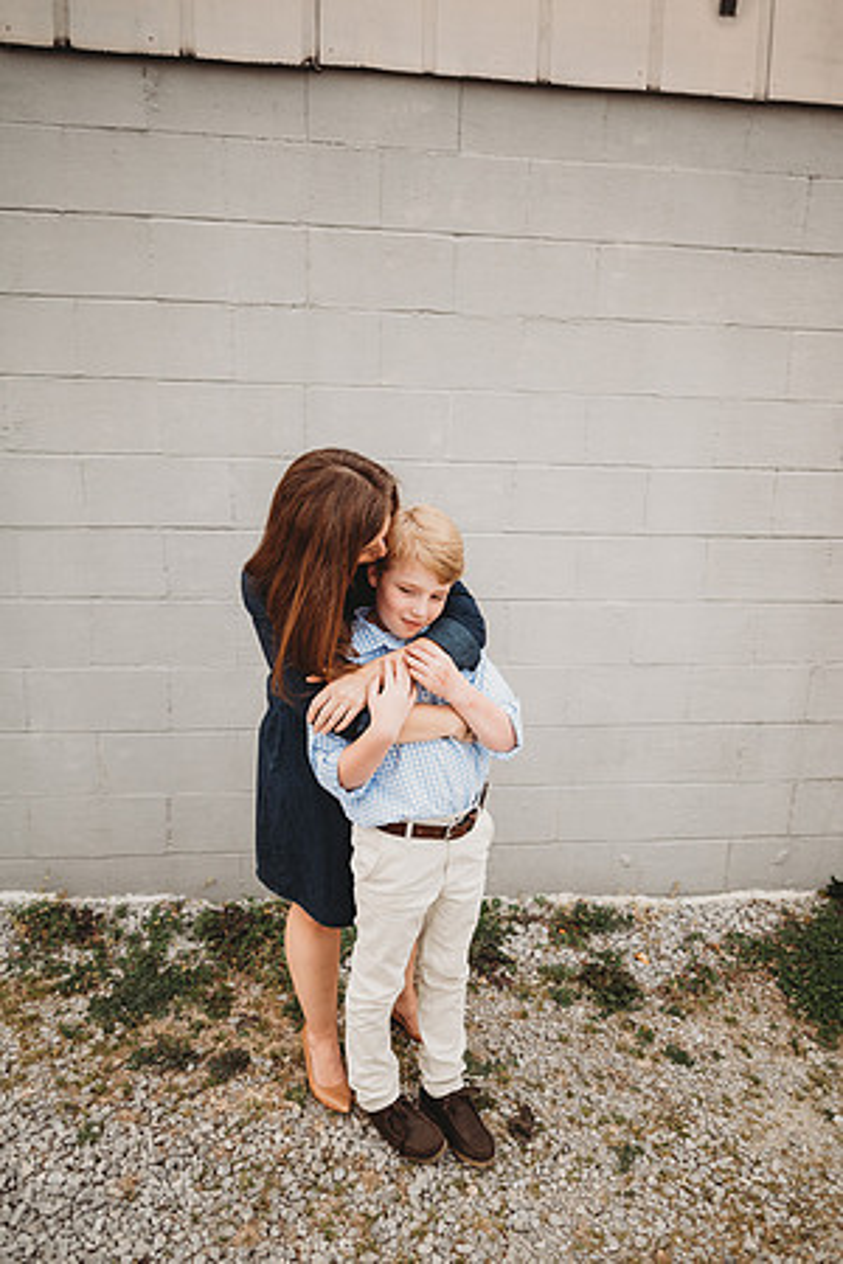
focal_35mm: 24
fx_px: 843
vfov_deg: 73.7
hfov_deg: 53.1
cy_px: 632
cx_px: 422
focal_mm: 24
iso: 200
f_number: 2.2
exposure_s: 1/320
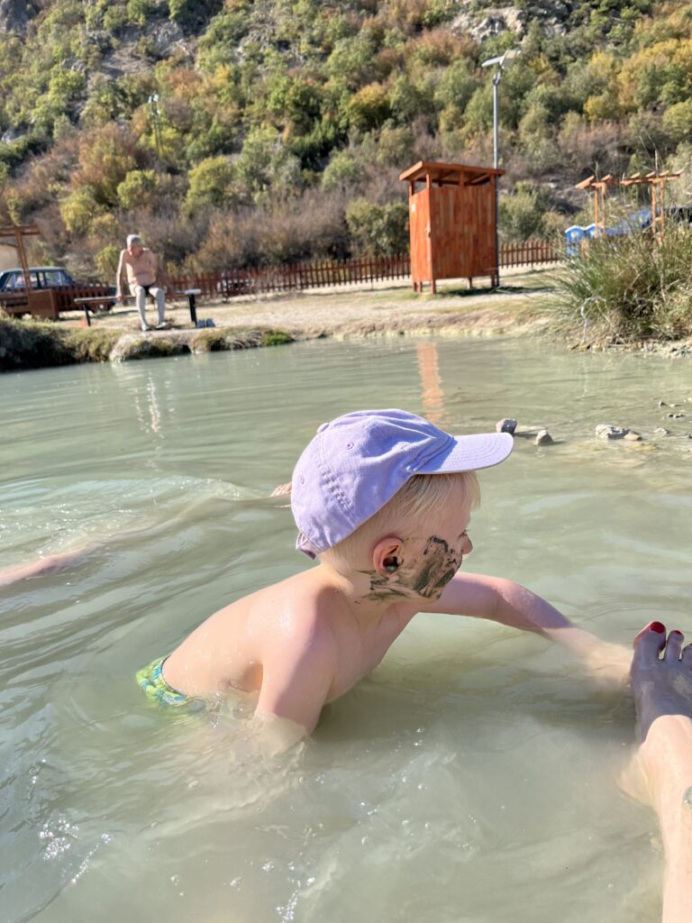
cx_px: 346
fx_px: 693
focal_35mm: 26
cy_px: 462
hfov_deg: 53.1
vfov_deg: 67.3
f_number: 1.6
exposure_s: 1/2571
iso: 50
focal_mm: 5.1
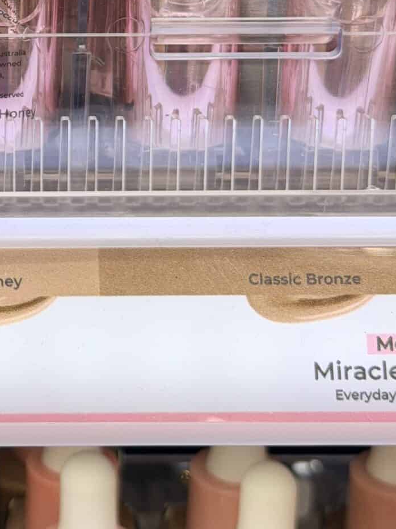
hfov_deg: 11.0
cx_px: -95
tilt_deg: -16.8
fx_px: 2014
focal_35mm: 132
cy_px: -7
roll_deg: -0.6
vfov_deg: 14.7
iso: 64
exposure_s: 1/282
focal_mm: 6.76
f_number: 1.78
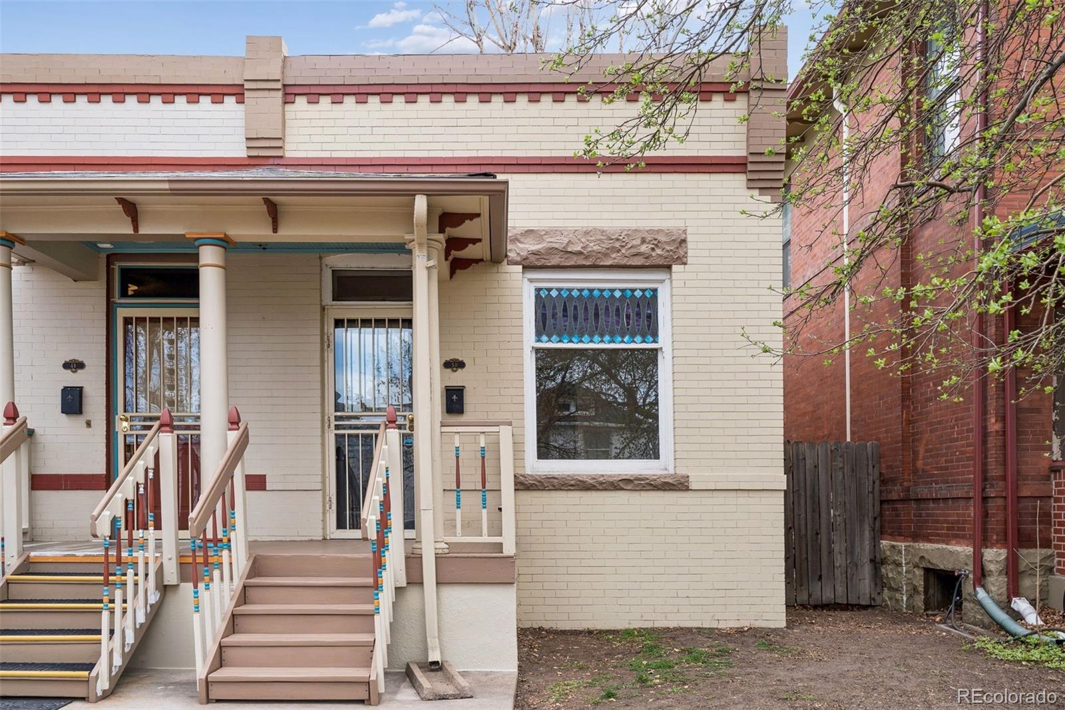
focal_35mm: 29
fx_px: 858
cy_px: 355
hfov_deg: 63.7
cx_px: 532
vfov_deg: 44.9
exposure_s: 1/320
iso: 400
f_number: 9
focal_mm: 29
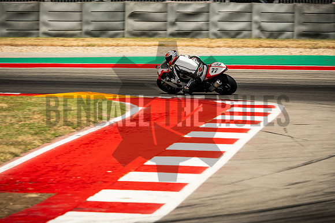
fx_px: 3909
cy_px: 112
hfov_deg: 4.9
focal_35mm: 420
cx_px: 168
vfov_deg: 3.3
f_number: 7.1
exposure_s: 1/250
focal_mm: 280
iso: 160
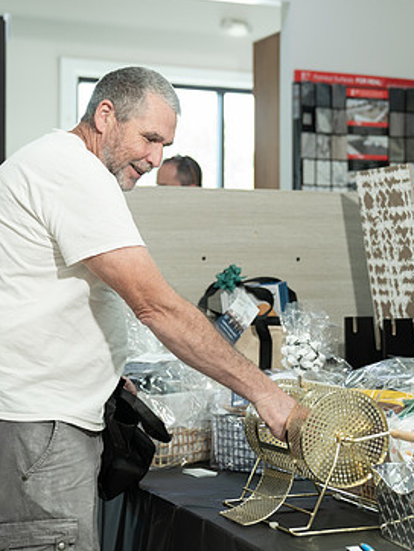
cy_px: 247
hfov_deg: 19.1
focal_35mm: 77
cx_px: 243
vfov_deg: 25.3
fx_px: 1226
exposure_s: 1/200
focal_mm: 46
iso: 800
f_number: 2.8
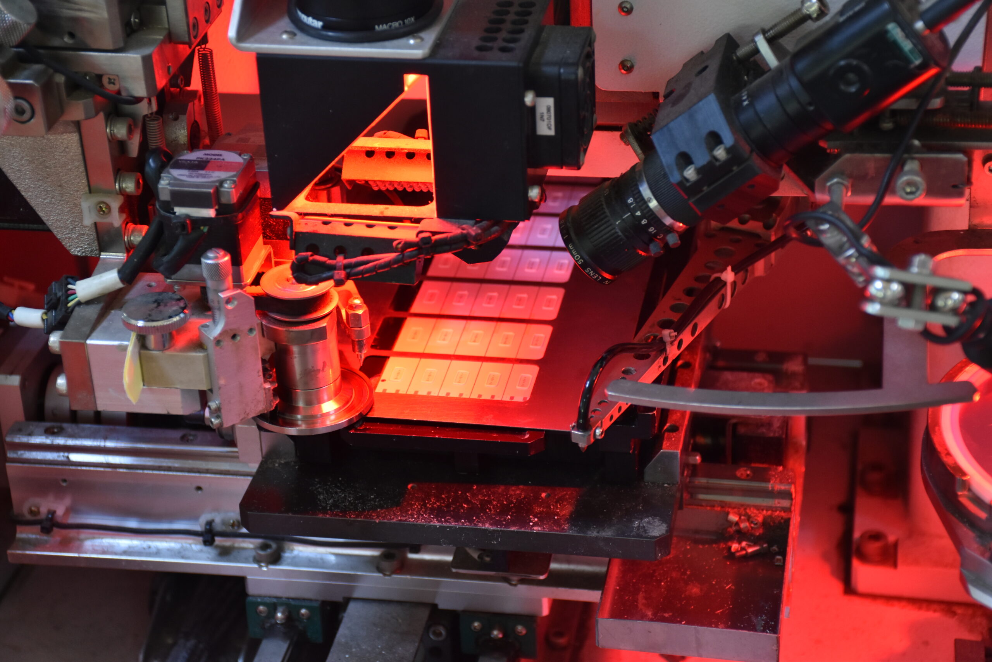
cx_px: 496
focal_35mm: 78
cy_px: 331
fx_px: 2149
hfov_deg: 26.0
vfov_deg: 17.5
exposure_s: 1/30
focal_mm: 52
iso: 800
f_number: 5.6
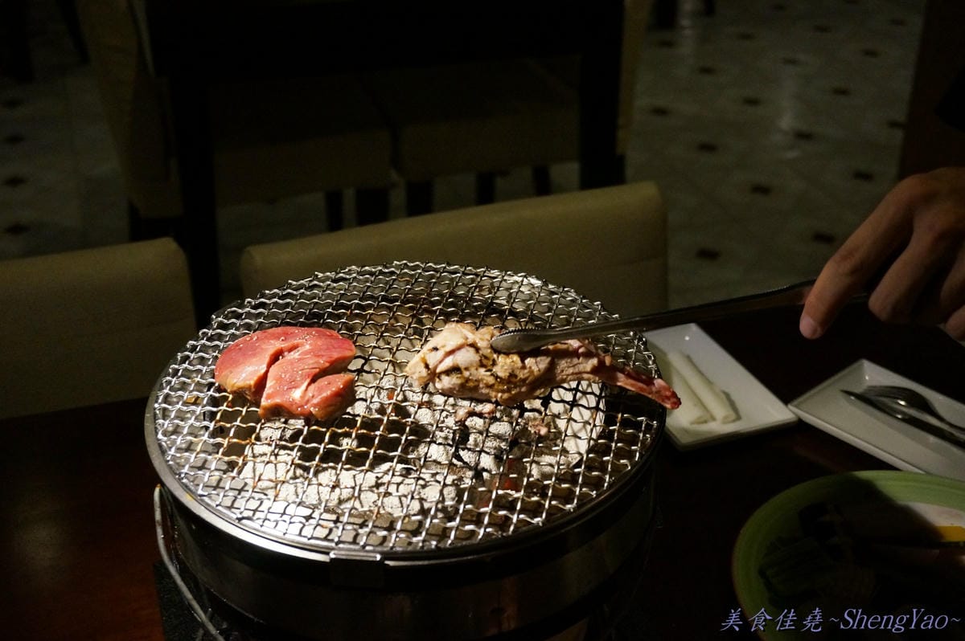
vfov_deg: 28.9
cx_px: 482
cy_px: 320
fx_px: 1245
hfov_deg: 42.4
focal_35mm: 46
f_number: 5
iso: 3200
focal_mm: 31
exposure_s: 1/160
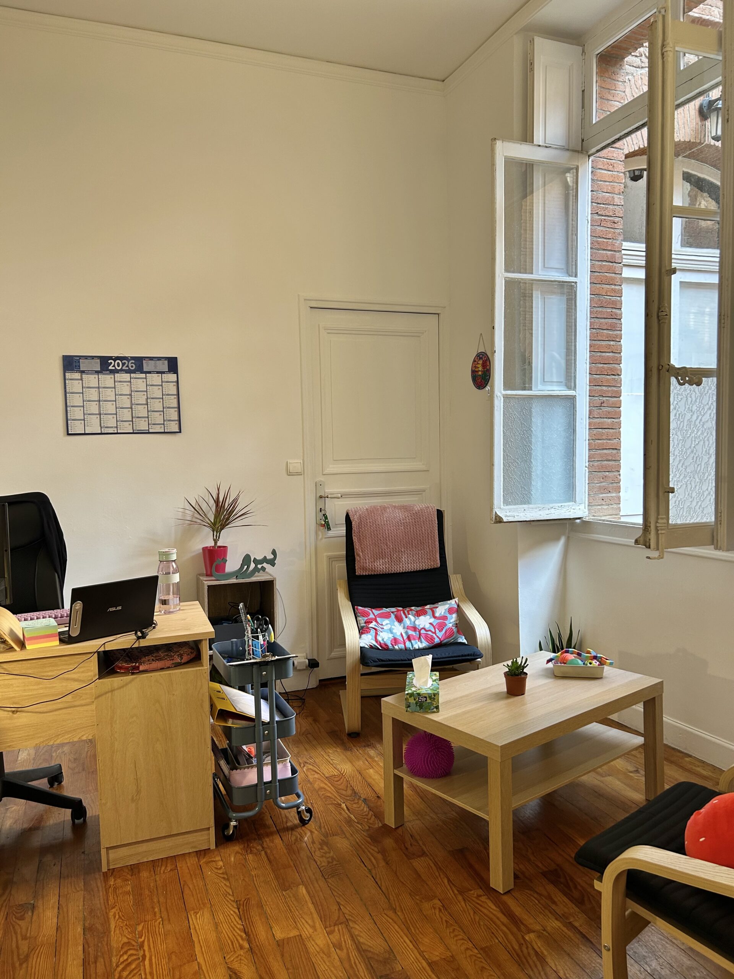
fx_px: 735
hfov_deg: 53.1
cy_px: 490
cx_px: 367
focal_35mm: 26
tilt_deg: -3.4
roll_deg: +1.1
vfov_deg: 67.3
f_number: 1.5
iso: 100
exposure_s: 1/100
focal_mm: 5.7
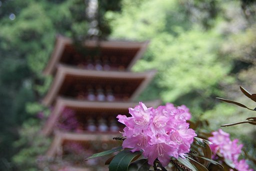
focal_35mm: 105
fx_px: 746
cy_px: 86
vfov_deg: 13.0
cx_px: 128
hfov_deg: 19.5
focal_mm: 70
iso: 320
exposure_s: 1/125
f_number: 5
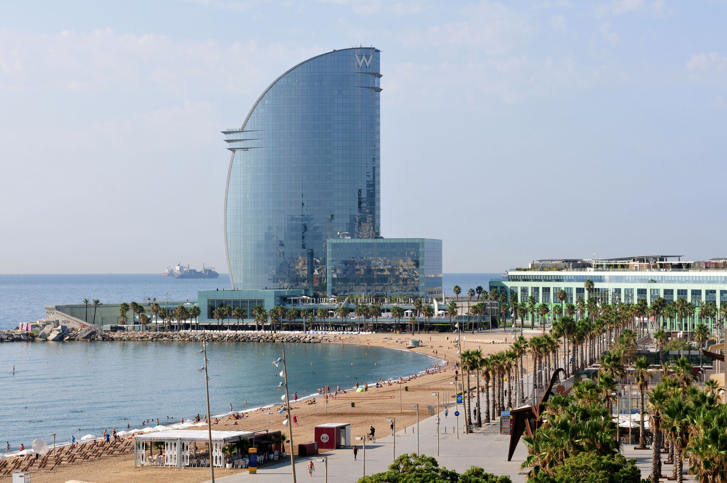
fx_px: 2118
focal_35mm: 105
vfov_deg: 13.0
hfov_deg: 19.5
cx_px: 364
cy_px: 242
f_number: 9
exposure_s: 1/320
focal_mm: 70
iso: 200
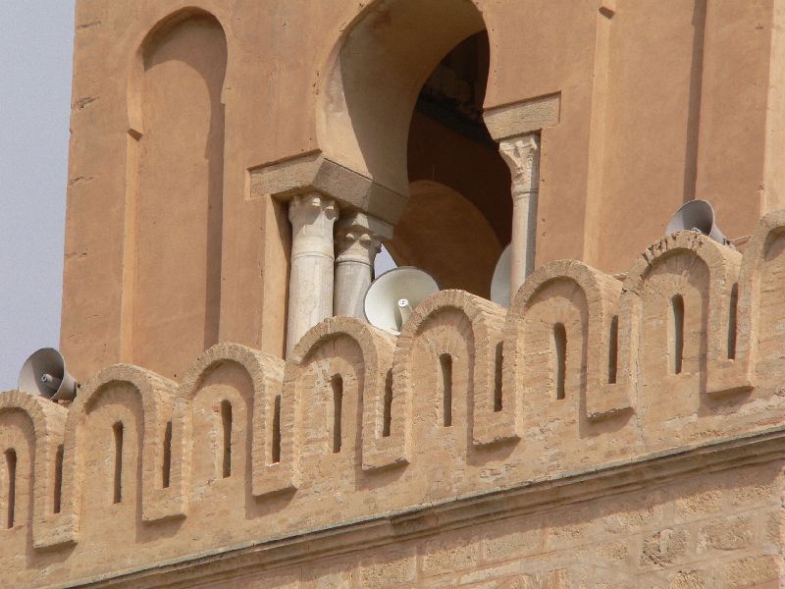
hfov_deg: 4.6
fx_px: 9797
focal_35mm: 432
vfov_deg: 3.4
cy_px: 294
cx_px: 392
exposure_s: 1/640
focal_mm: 72
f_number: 5.6
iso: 80
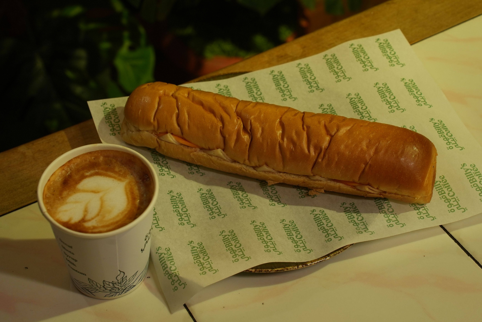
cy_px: 161
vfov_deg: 19.5
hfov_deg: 28.8
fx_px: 938
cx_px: 241
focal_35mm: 70
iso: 1250
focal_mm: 70
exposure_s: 1/60
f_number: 8
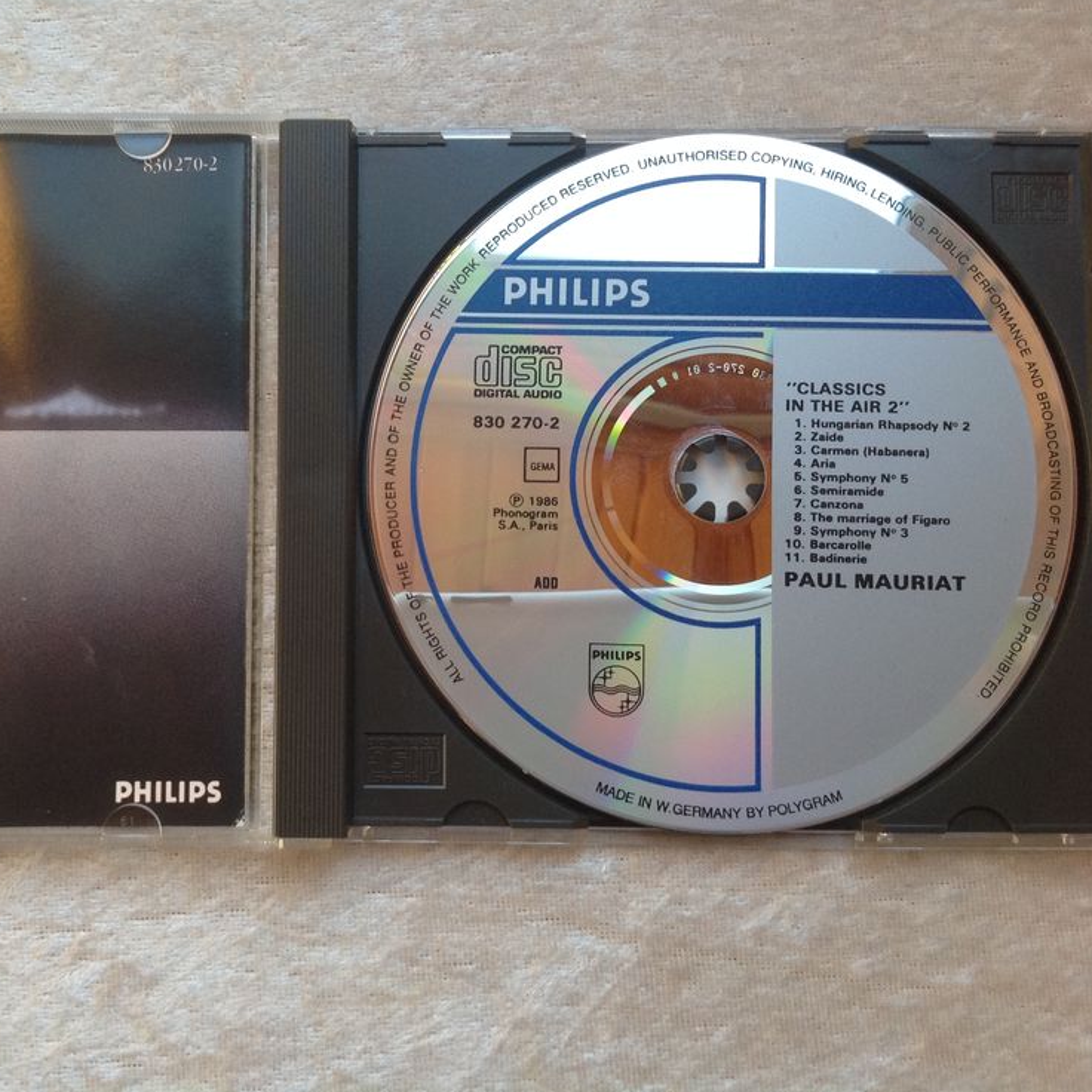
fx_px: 1499
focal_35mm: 42
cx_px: 362
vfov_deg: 40.0
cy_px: 541
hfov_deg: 39.5
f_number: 2.4
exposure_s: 1/120
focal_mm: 4.28
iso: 100
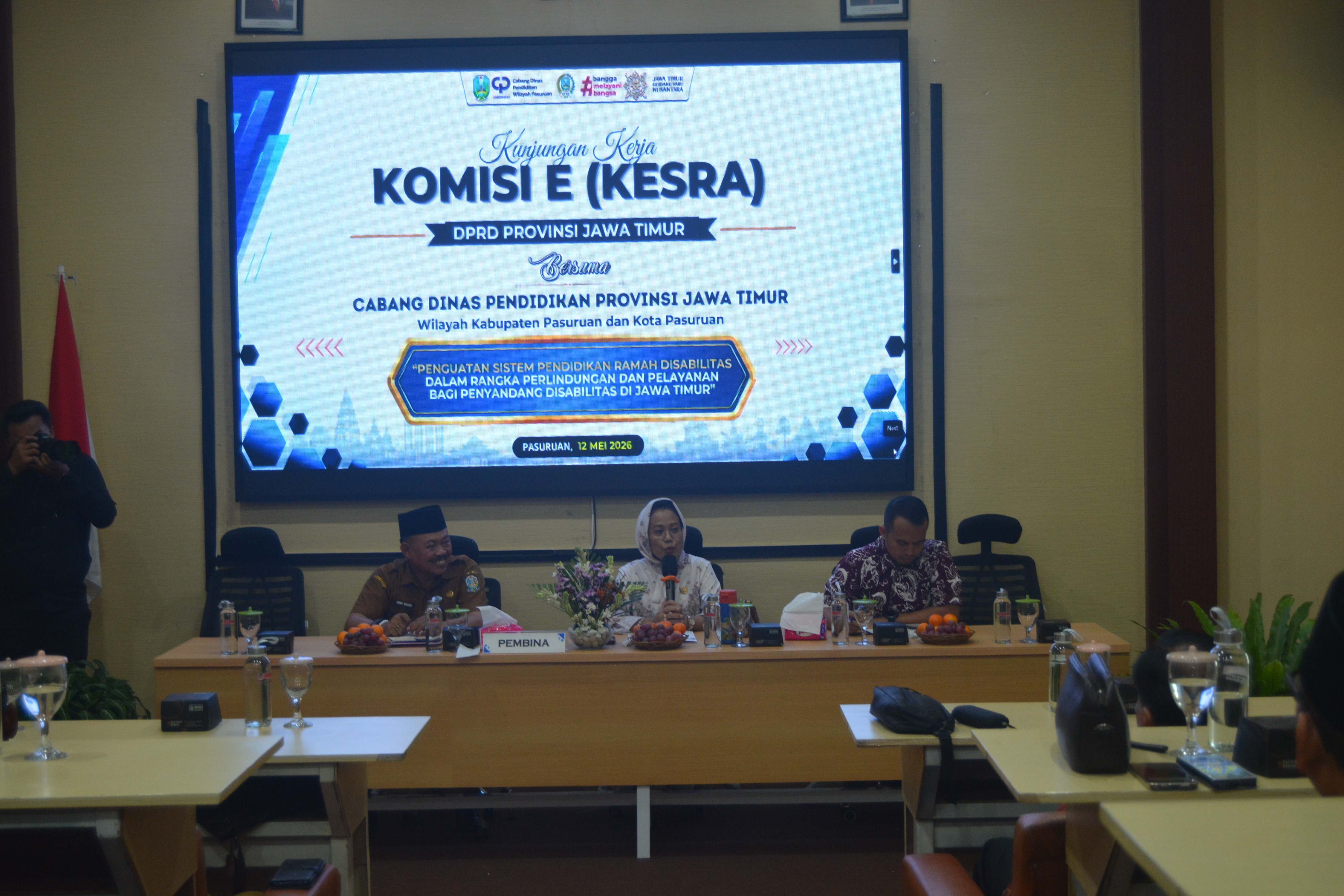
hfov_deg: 38.9
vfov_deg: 26.5
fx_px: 1904
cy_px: 448
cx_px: 672
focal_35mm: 51
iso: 800
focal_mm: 34
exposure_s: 1/50
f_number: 4.5
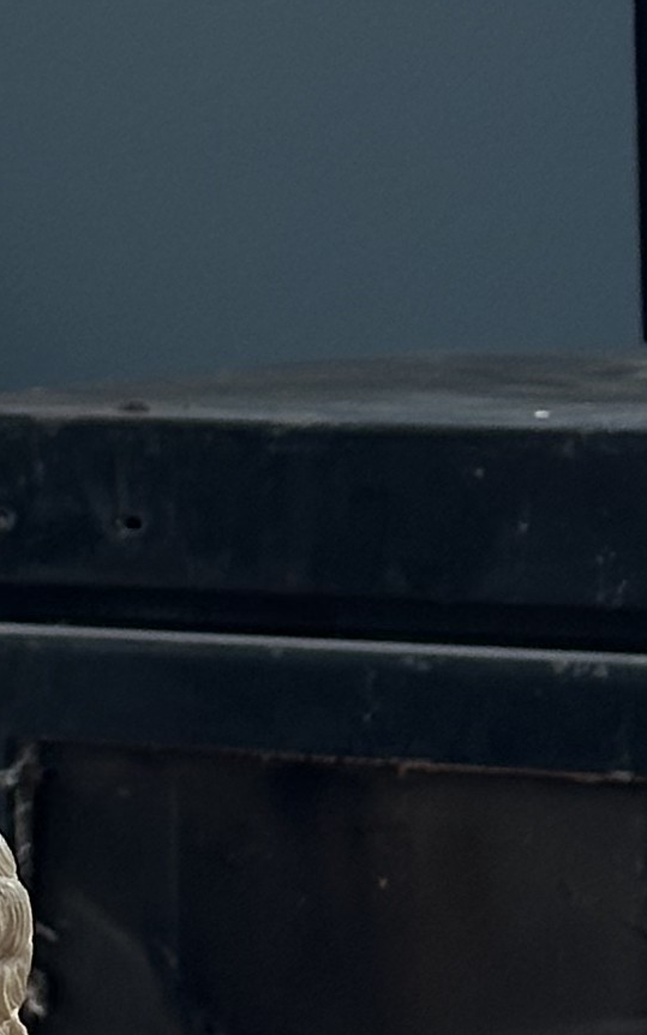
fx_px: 6712
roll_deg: -0.3
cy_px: 201
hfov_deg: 5.3
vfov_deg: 8.8
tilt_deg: -0.4
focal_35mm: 238
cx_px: -981
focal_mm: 6.86
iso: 80
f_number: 1.78
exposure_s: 1/121
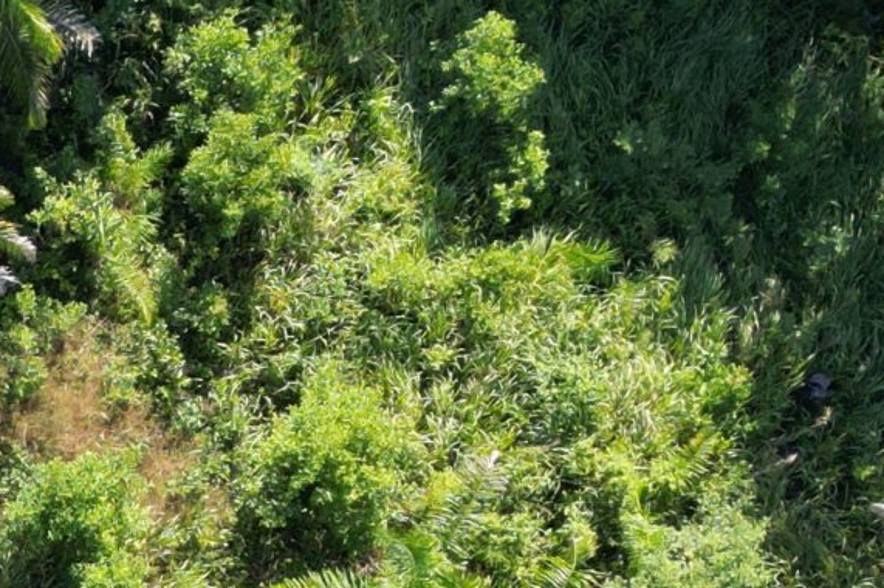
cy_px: 1126
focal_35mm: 112
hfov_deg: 16.9
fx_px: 2749
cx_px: -355
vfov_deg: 11.2
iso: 100
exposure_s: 1/725
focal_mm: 6.72
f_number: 1.7
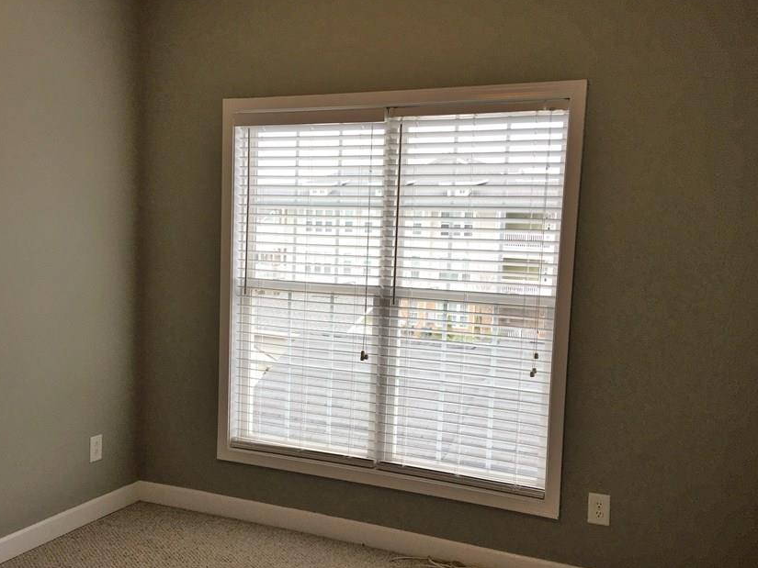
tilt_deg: -4.7
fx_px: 788
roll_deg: -1.5
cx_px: 317
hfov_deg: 51.1
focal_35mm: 36
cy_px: 328
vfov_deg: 39.6
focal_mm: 4.15
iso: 32
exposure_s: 1/60
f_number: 2.2
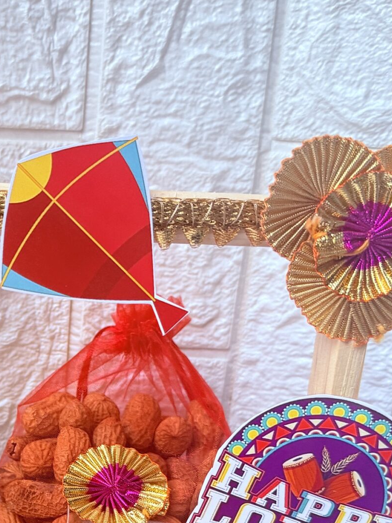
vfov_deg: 32.4
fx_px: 876
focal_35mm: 58
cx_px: 18
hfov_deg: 24.3
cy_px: 410
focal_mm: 6.76
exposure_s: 1/60
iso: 400
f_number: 1.78
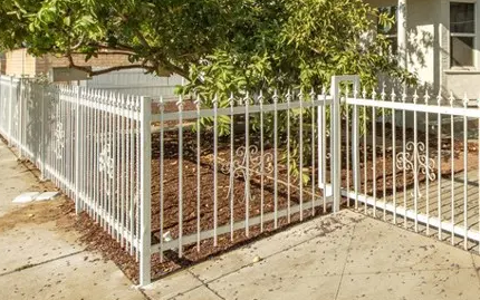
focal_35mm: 34
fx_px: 445
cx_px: 405
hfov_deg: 51.9
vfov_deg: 35.8
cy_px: 51
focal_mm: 14
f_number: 11
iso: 100
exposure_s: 1/200
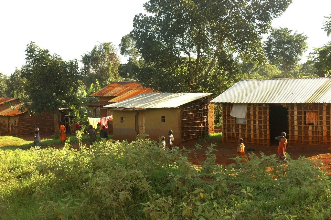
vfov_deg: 26.4
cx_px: 166
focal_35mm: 51
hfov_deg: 38.9
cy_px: 110
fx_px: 469
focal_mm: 34
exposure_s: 1/200
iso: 200
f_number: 7.1
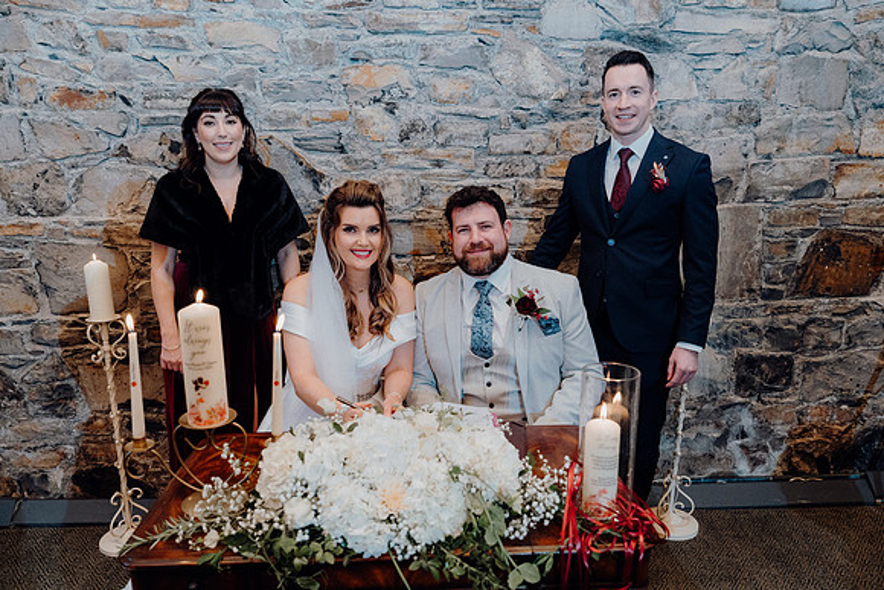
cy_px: 295
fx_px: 666
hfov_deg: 67.2
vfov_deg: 47.8
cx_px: 442
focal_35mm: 27
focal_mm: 27
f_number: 3.5
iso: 2500
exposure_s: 1/200
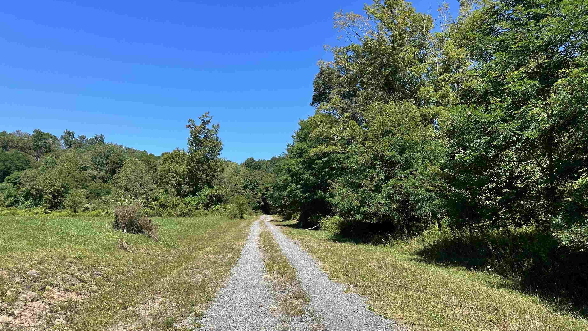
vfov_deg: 41.1
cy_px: 216
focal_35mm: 28
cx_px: 299
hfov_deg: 67.9
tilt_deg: +4.2
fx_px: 437
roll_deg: -0.8
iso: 80
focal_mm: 6.86
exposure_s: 1/2809
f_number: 1.78
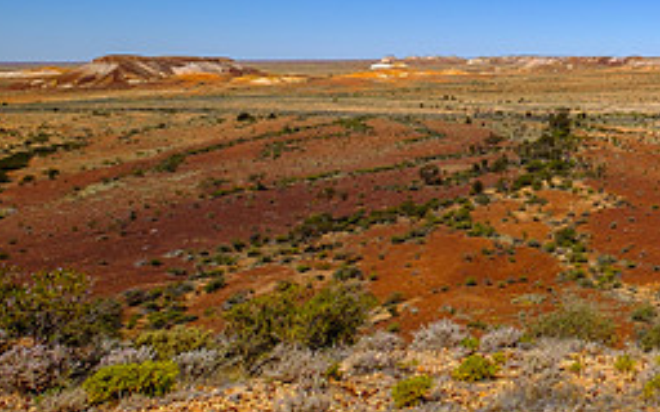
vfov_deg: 34.4
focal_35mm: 35
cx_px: 709
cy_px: 45
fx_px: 630
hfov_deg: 43.9
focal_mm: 10
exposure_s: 1/1100
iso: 200
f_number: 8
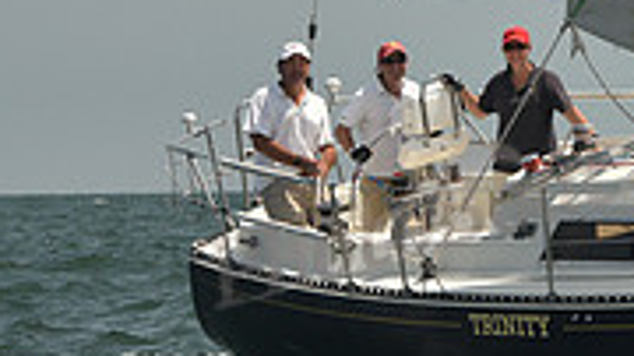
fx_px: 7678
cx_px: 891
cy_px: -16
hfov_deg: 4.7
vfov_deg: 2.7
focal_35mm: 457
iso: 320
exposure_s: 1/1000
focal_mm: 135
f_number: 6.3
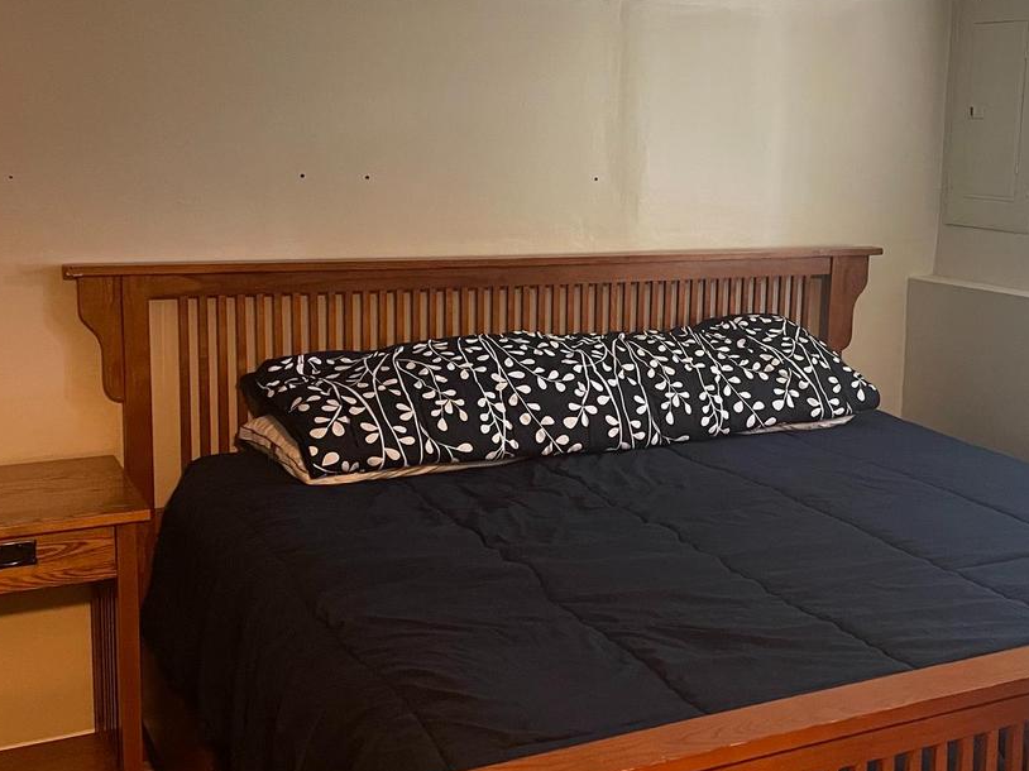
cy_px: 330
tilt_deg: -8.2
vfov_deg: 31.5
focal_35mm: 46
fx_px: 1367
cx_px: 710
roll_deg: -2.0
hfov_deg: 40.6
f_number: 1.6
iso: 640
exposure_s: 1/33
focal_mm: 4.2
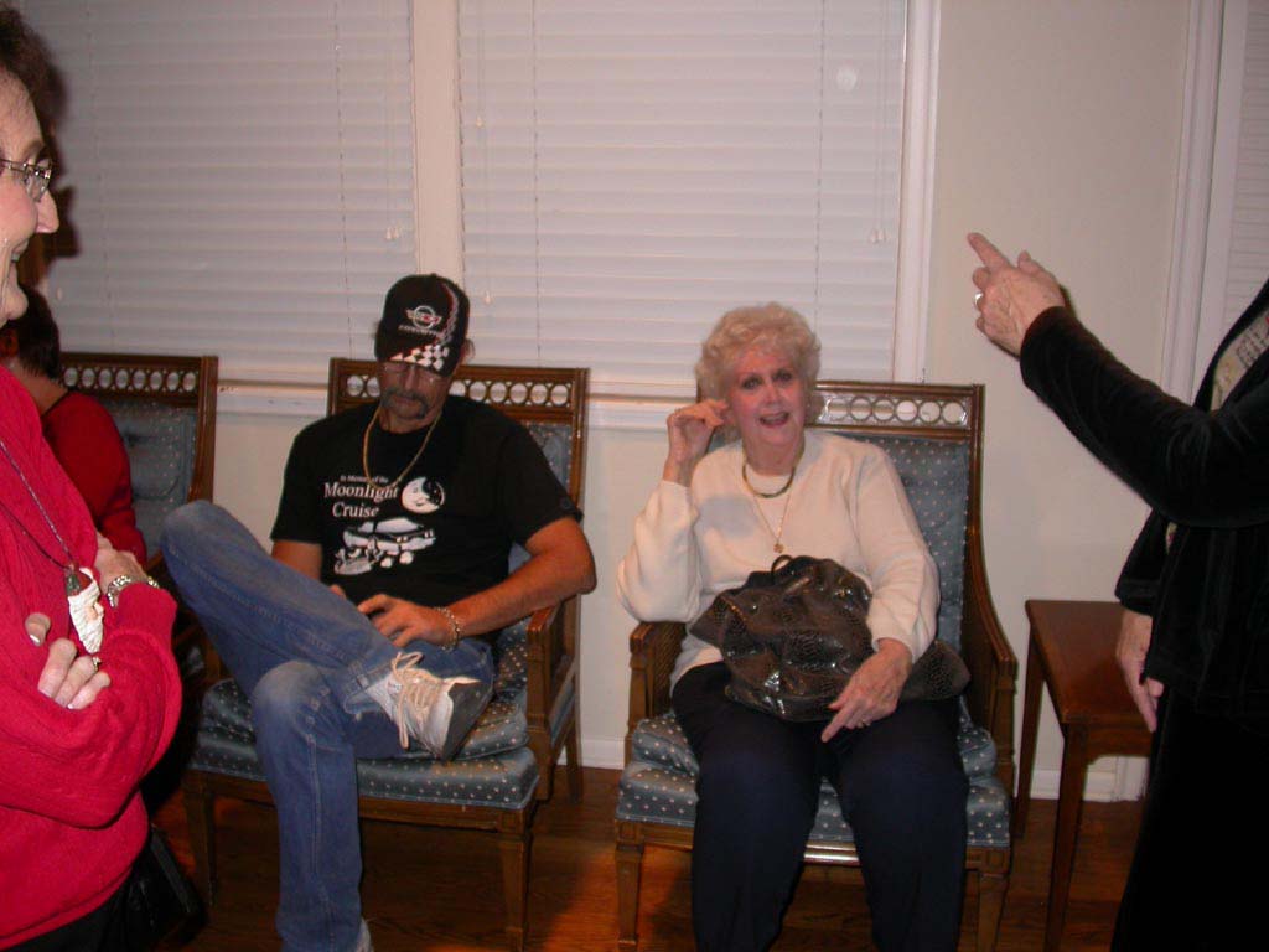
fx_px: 1393
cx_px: 634
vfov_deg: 37.7
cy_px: 476
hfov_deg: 49.0
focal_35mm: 38
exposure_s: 1/60
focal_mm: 7.85
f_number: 2.6
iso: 100
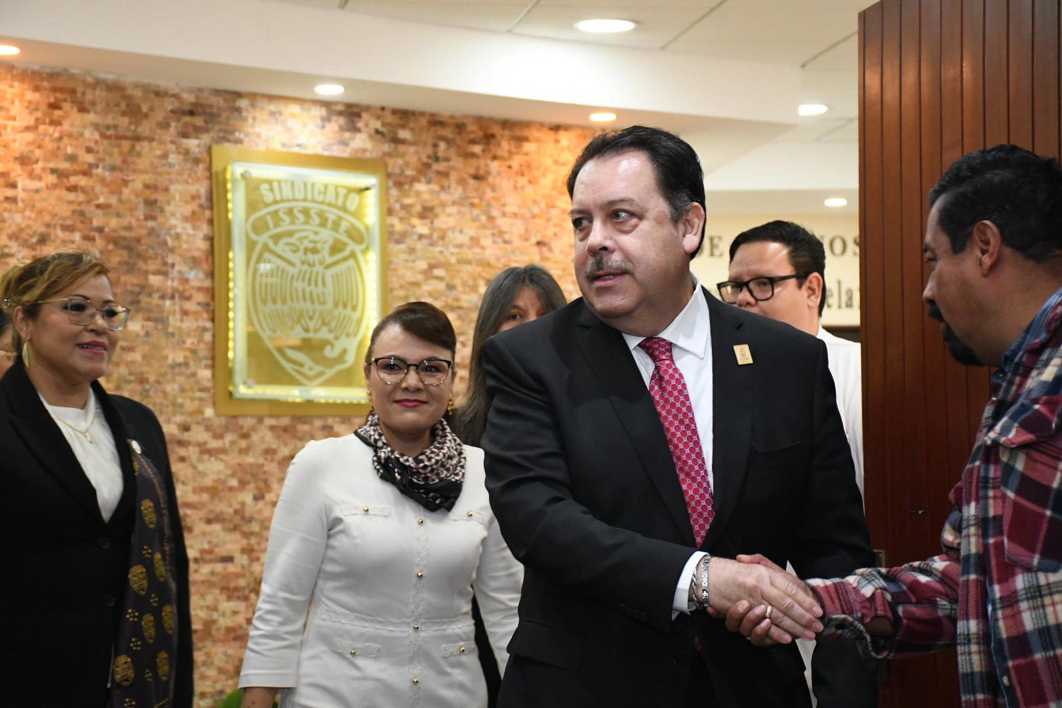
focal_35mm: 90
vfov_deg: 15.2
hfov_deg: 22.6
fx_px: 2655
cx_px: 531
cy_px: 354
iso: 3200
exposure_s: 1/125
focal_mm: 60
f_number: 5.6
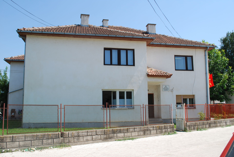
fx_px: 215
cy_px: 78
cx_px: 117
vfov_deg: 40.1
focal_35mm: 33
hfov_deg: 57.2
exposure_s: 1/250
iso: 100
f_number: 8
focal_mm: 22
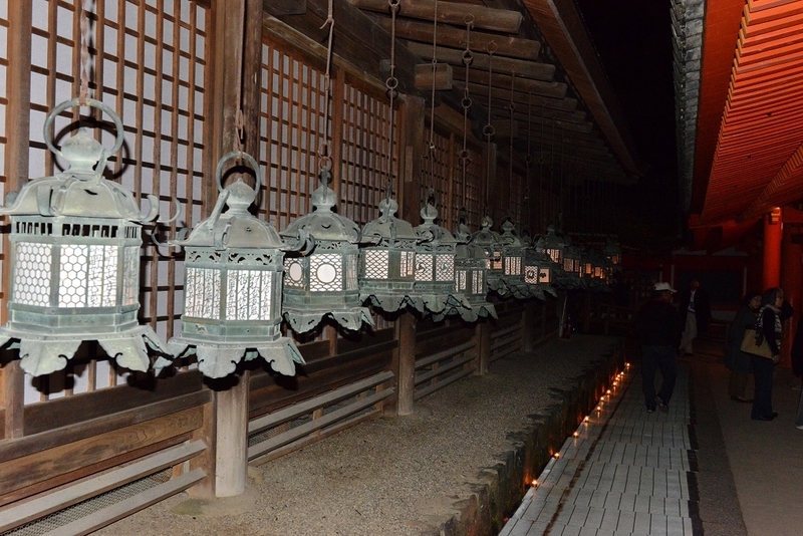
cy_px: 268
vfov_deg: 36.9
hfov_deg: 53.1
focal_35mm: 36
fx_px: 803
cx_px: 402
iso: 5000
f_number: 8
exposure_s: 1/60
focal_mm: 36
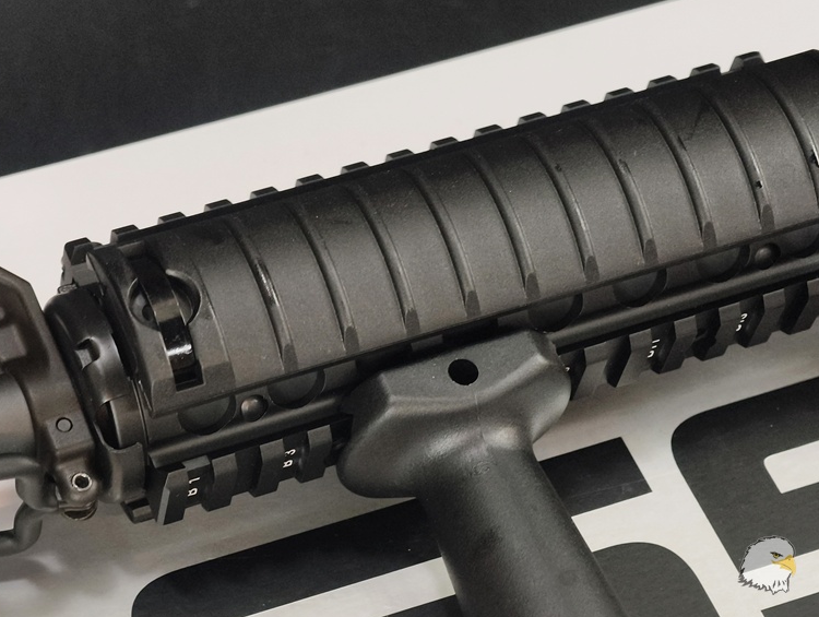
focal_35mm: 136
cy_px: 435
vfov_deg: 10.9
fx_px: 3223
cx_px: 359
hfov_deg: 14.5
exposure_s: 1/30
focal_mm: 22.48
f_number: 2.67
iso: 866
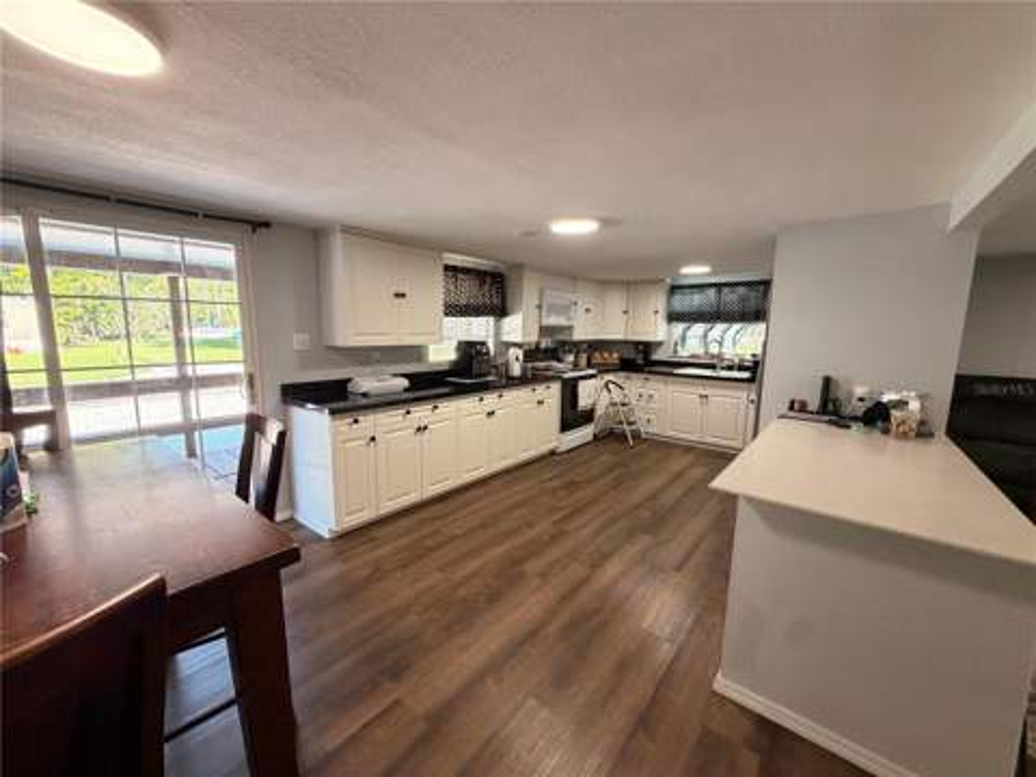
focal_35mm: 14
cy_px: 388
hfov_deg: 102.1
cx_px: 518
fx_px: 419
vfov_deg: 85.7
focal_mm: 2.22
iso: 250
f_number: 2.2
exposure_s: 1/120
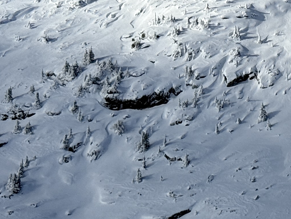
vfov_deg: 7.7
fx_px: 1606
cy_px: -21
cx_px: 523
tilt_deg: +8.5
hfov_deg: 9.8
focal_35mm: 191
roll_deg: +0.1
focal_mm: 6.76
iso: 64
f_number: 1.78
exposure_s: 1/11364
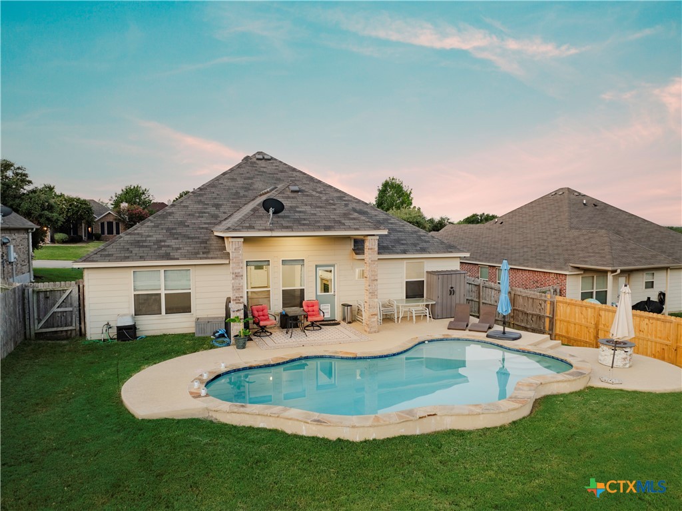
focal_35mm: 24
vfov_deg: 56.7
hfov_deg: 71.6
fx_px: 472
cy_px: 256
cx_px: 341
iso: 200
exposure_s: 1/80
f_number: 2.8
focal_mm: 12.29
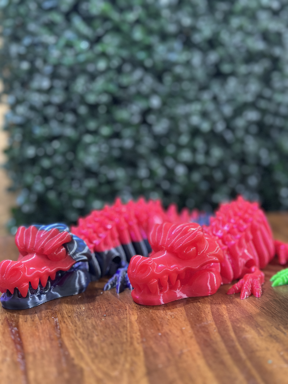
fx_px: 532
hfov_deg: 30.3
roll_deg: +0.9
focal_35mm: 48
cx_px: 144
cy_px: 192
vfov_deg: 39.7
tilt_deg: -7.9
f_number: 1.78
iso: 640
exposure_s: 1/33
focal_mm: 6.86
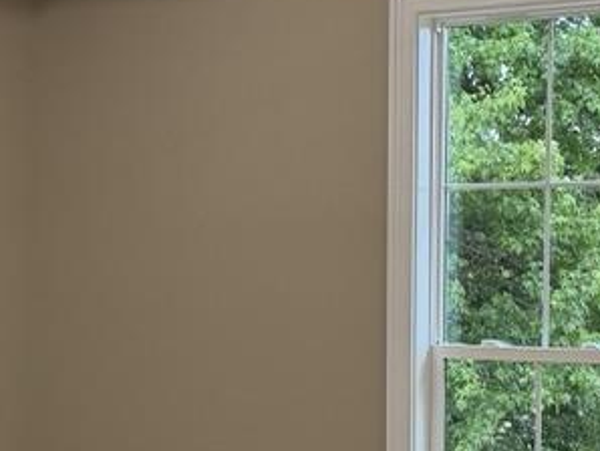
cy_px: 356
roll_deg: -0.7
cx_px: 403
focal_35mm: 103
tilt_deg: -2.6
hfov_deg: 19.0
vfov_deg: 14.3
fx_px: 1787
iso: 200
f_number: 1.78
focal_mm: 6.76
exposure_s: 1/163
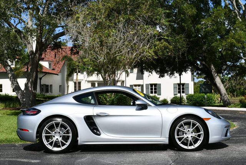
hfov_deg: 34.5
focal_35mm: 58
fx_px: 397
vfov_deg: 23.4
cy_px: 82
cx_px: 123
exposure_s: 1/400
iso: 100
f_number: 10
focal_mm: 29
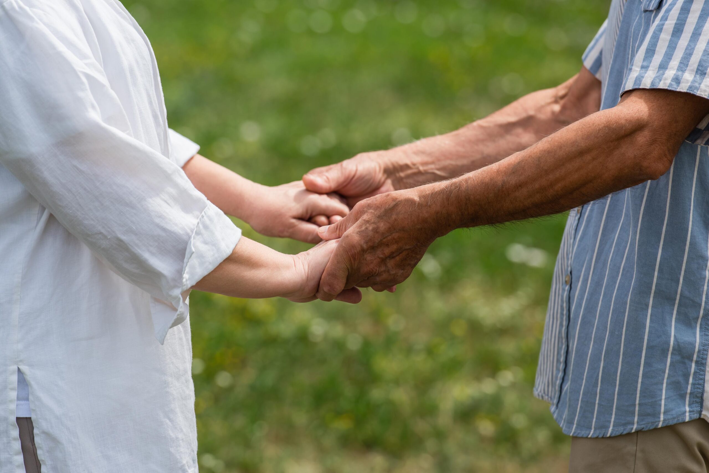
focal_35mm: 195
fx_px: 3841
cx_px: 354
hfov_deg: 10.5
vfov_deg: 7.0
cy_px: 236
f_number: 5.6
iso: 100
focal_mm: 195
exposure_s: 1/640
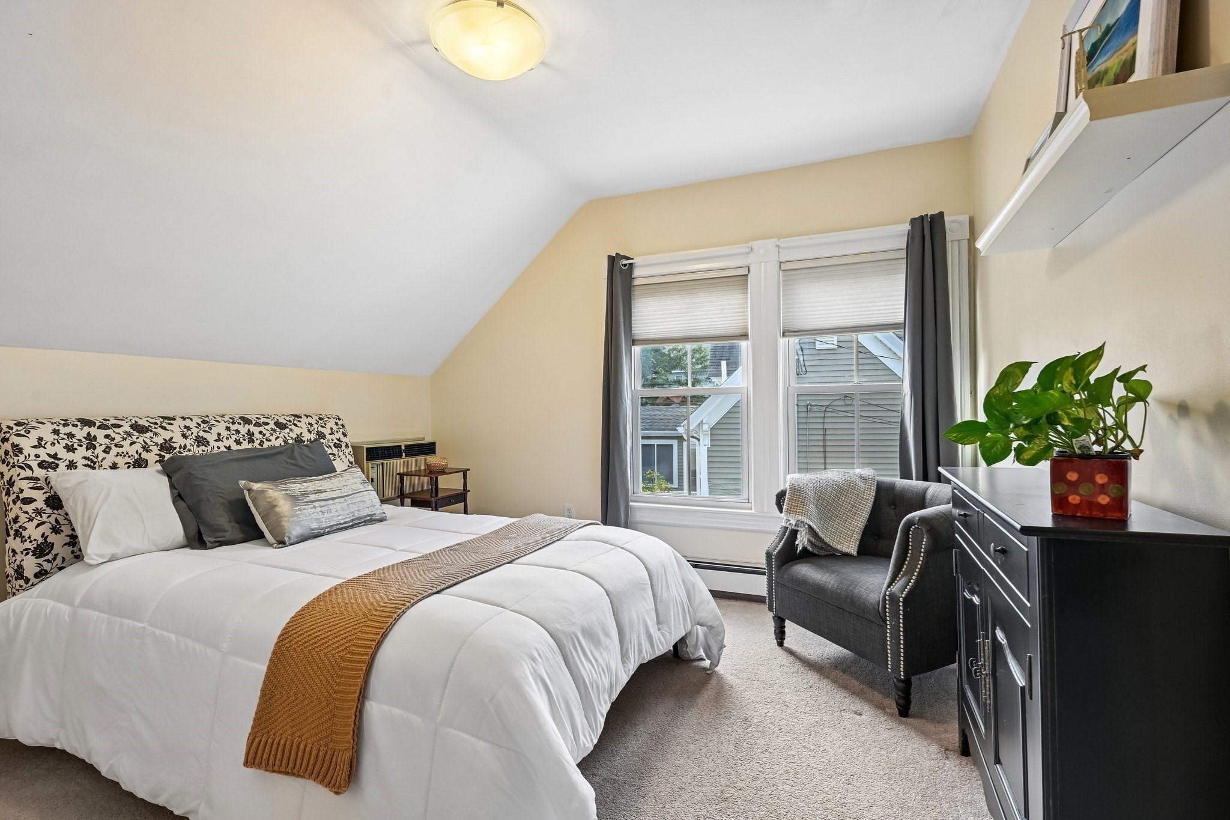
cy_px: 410
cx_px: 615
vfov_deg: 73.7
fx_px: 547
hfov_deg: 96.7
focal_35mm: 16
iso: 400
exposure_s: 1/40
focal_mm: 16
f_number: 8
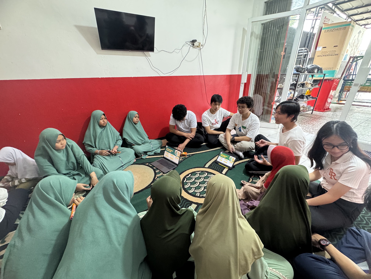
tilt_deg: -22.0
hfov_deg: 102.1
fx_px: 150
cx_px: 186
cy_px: 140
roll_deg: +1.4
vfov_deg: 85.7
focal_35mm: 14
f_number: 2.2
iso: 400
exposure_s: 1/50
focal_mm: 2.22
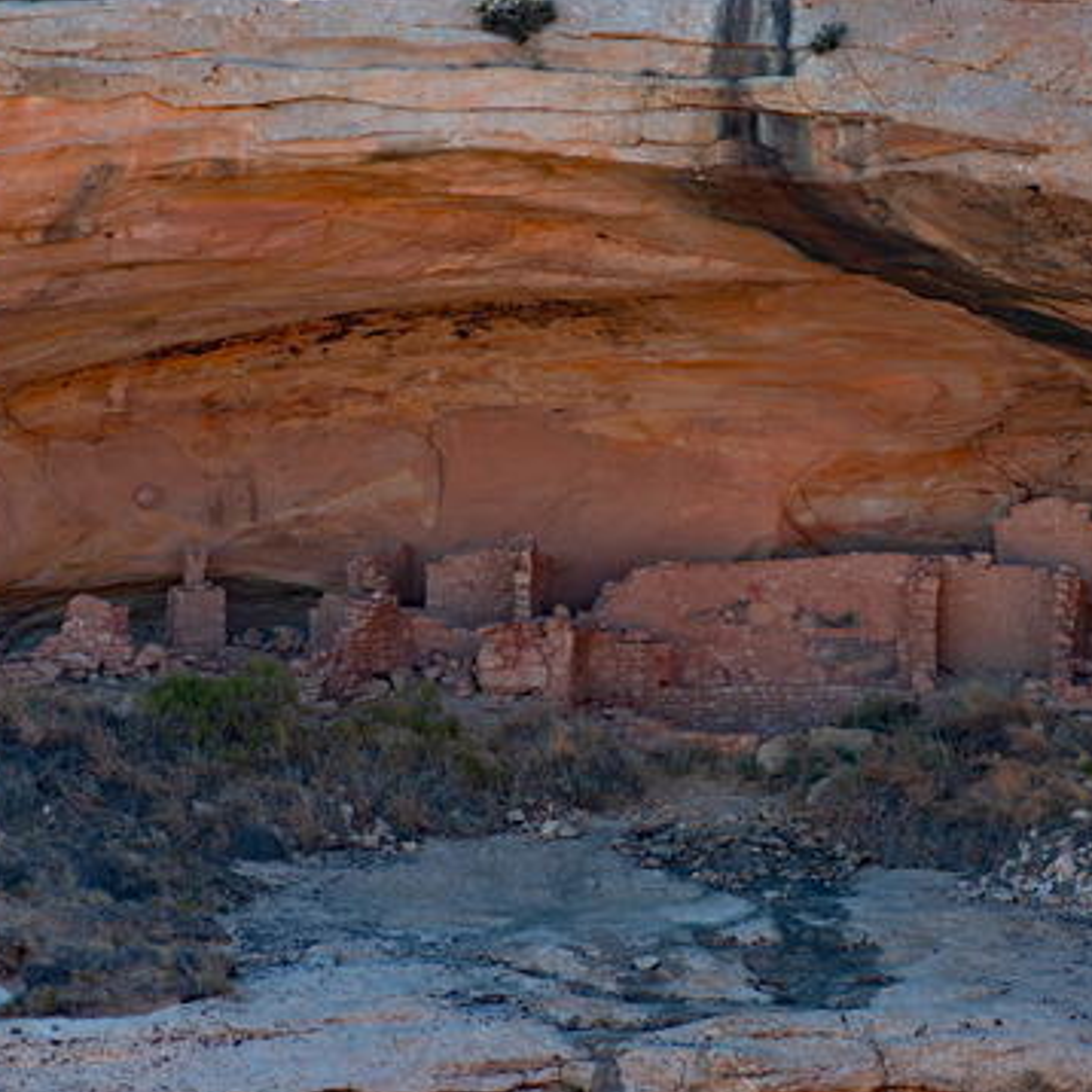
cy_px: 561
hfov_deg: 8.8
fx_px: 7102
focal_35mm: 199
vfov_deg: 8.8
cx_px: 811
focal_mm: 100
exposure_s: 1/160
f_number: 5
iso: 100
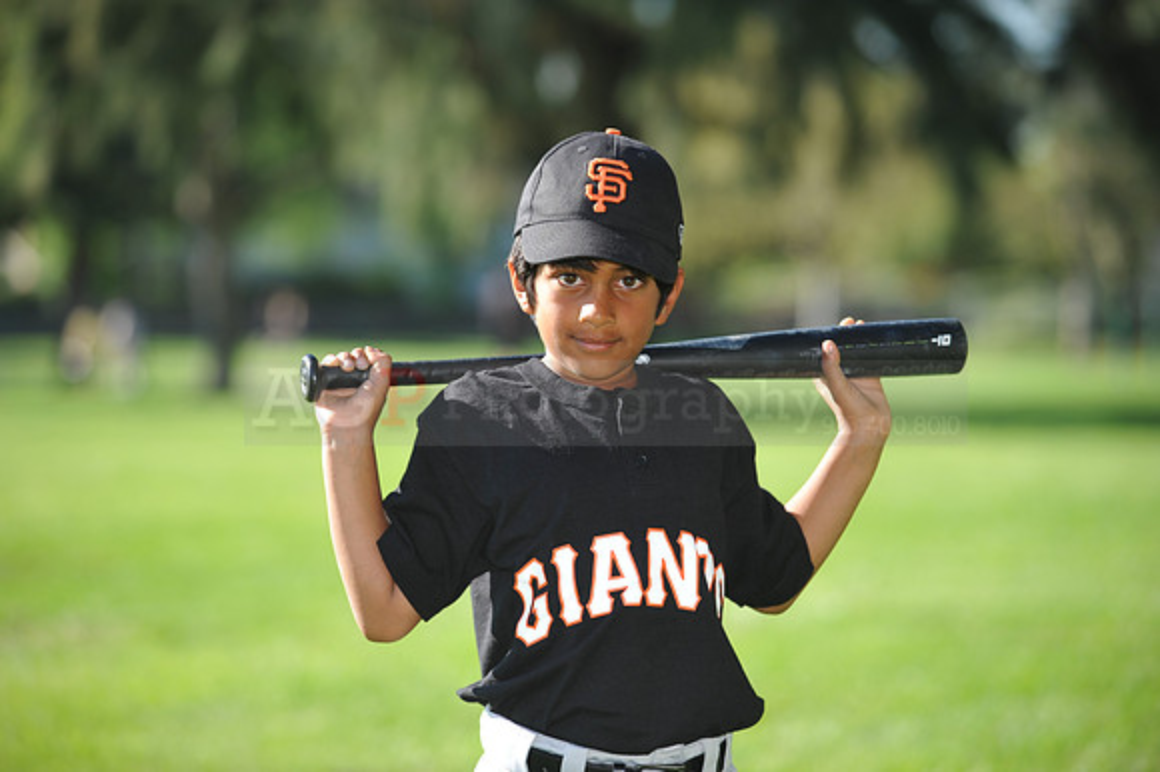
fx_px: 4991
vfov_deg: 8.8
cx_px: 580
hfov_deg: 13.3
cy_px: 386
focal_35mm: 155
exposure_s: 1/640
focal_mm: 155
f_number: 4
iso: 200
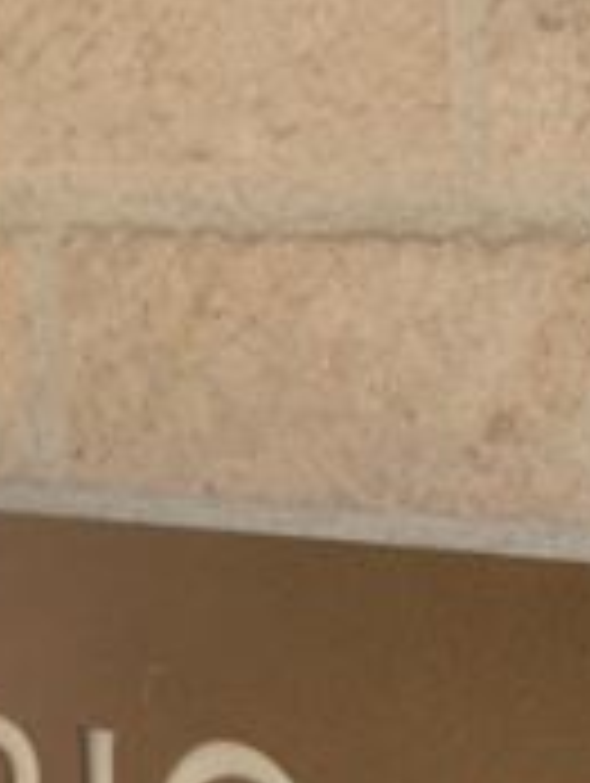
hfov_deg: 10.8
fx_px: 3128
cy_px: 855
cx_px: 149
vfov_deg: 14.0
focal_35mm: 138
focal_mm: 26
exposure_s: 1/100
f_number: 5.6
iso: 200
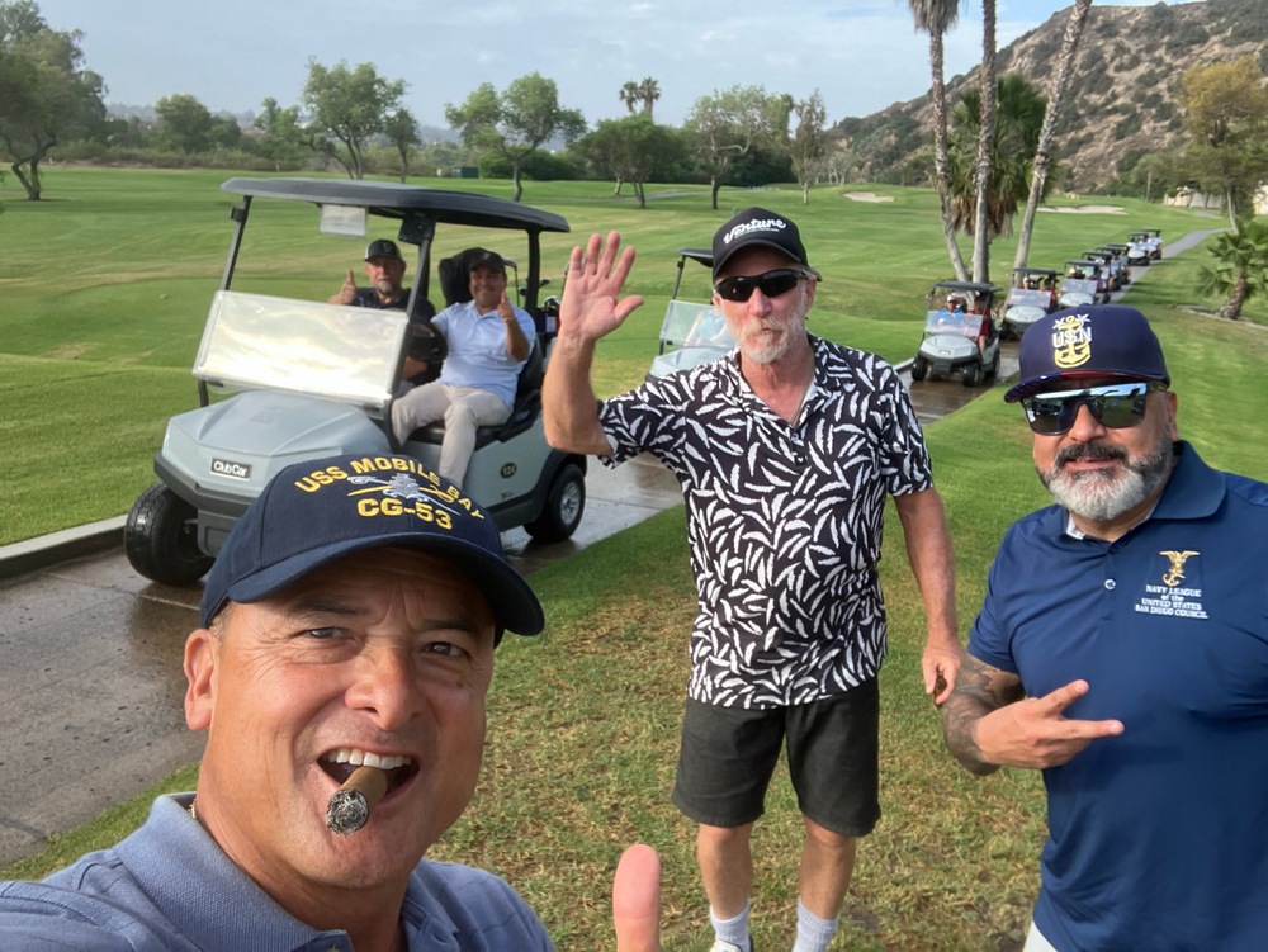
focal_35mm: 32
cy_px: 476
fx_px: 1173
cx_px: 634
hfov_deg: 56.8
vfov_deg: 44.2
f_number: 2.2
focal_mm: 2.87
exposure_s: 1/253
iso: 20
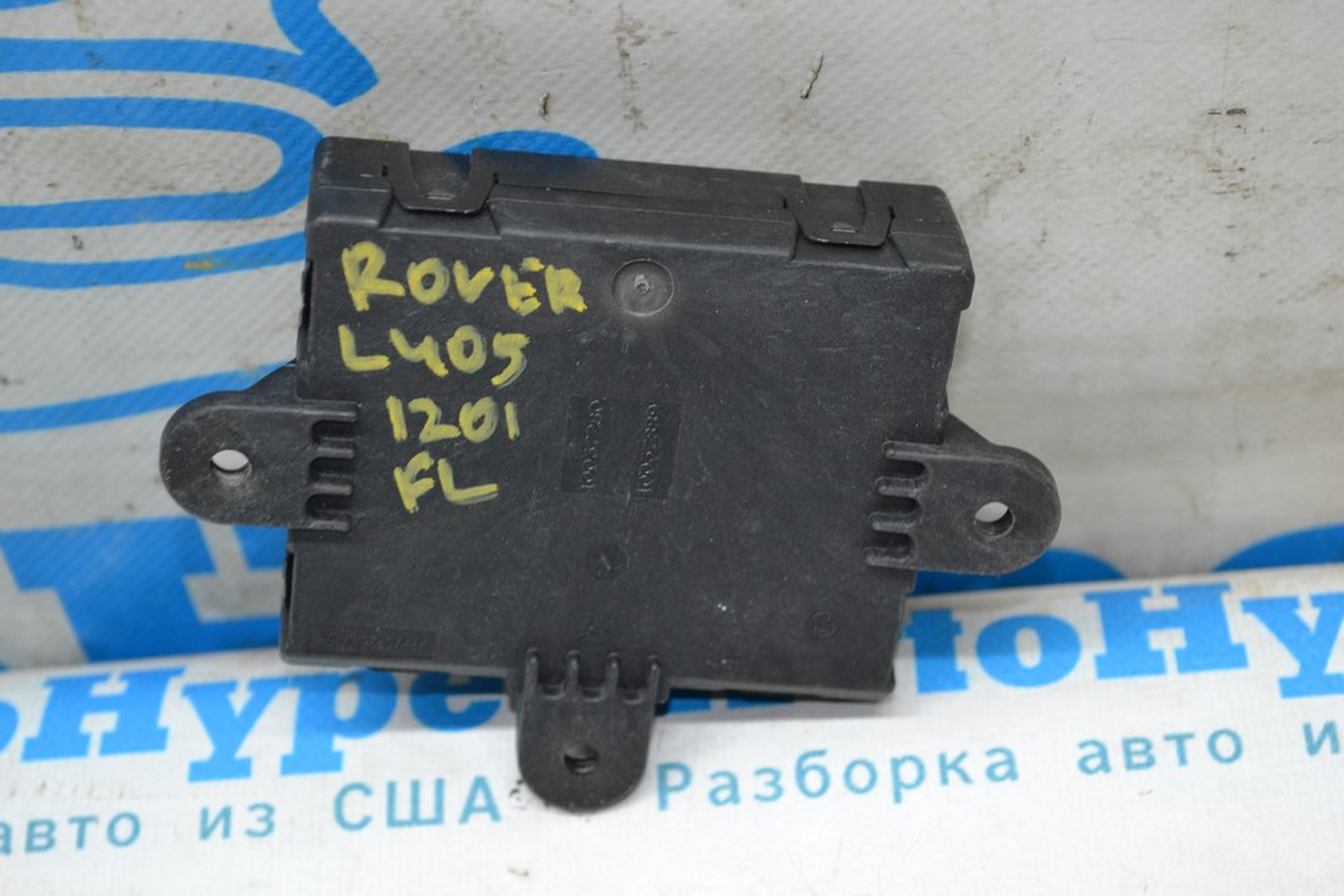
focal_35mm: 82
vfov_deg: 16.6
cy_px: 448
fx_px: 3080
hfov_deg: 24.6
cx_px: 672
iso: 720
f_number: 5.6
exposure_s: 1/60
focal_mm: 55
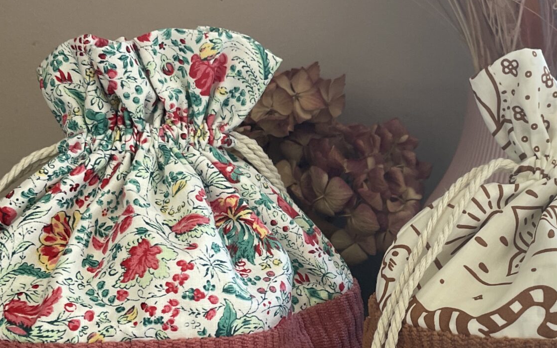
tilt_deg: -10.5
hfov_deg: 32.2
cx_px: 378
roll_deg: -0.4
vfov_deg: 20.6
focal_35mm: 63
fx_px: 956
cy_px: 218
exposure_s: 1/103
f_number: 1.6
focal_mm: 4.2
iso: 125
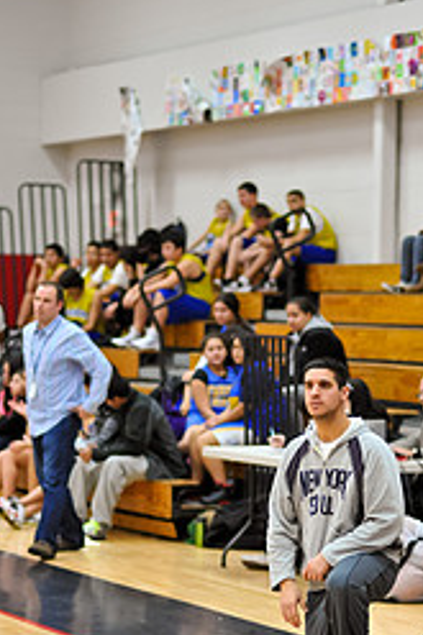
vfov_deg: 13.3
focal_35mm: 154
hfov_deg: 8.9
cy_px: 479
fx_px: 2718
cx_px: 319
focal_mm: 85
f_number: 2
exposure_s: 1/500
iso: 2000
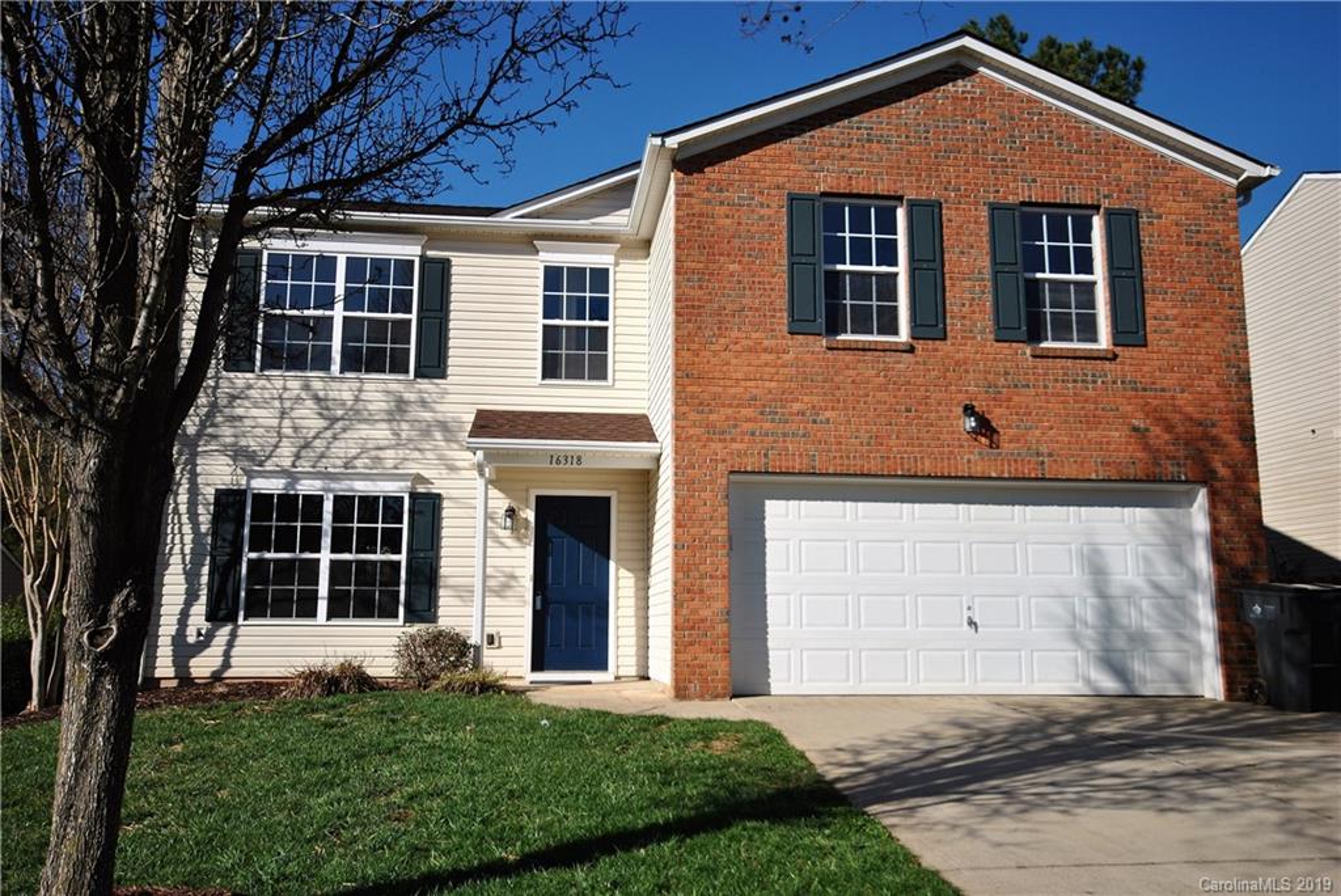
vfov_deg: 43.7
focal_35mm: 30
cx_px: 670
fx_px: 1118
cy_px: 448
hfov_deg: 61.9
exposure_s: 1/1000
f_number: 5.6
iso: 160
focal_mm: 20
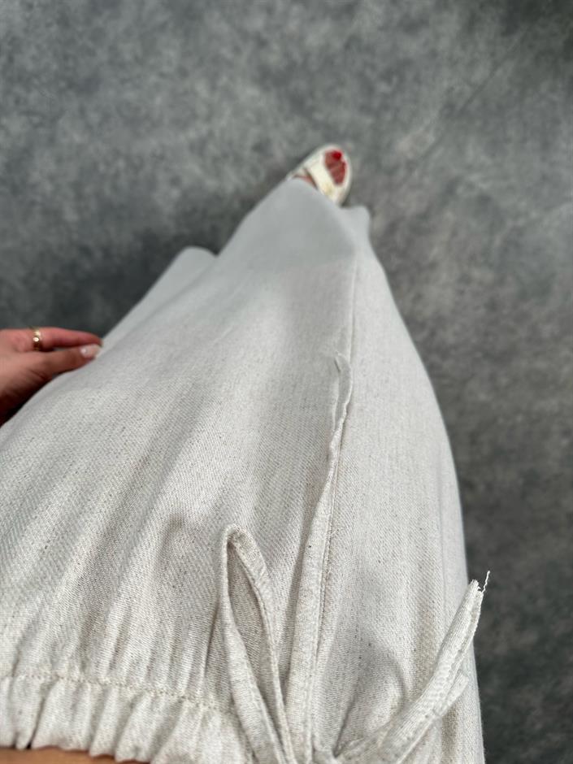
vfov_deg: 71.6
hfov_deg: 56.8
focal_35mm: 24
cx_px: 286
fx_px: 530
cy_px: 382
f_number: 1.78
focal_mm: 6.86
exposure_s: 1/165
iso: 64
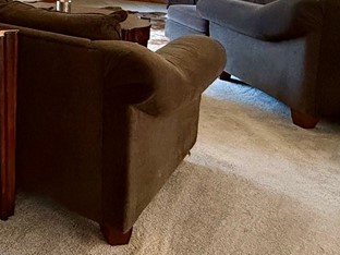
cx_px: -52
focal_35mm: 46
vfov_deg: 28.3
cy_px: -35
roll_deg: +1.0
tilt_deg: -4.4
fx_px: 452
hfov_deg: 34.4
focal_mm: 2.22
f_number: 2.2
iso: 640
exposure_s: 1/60
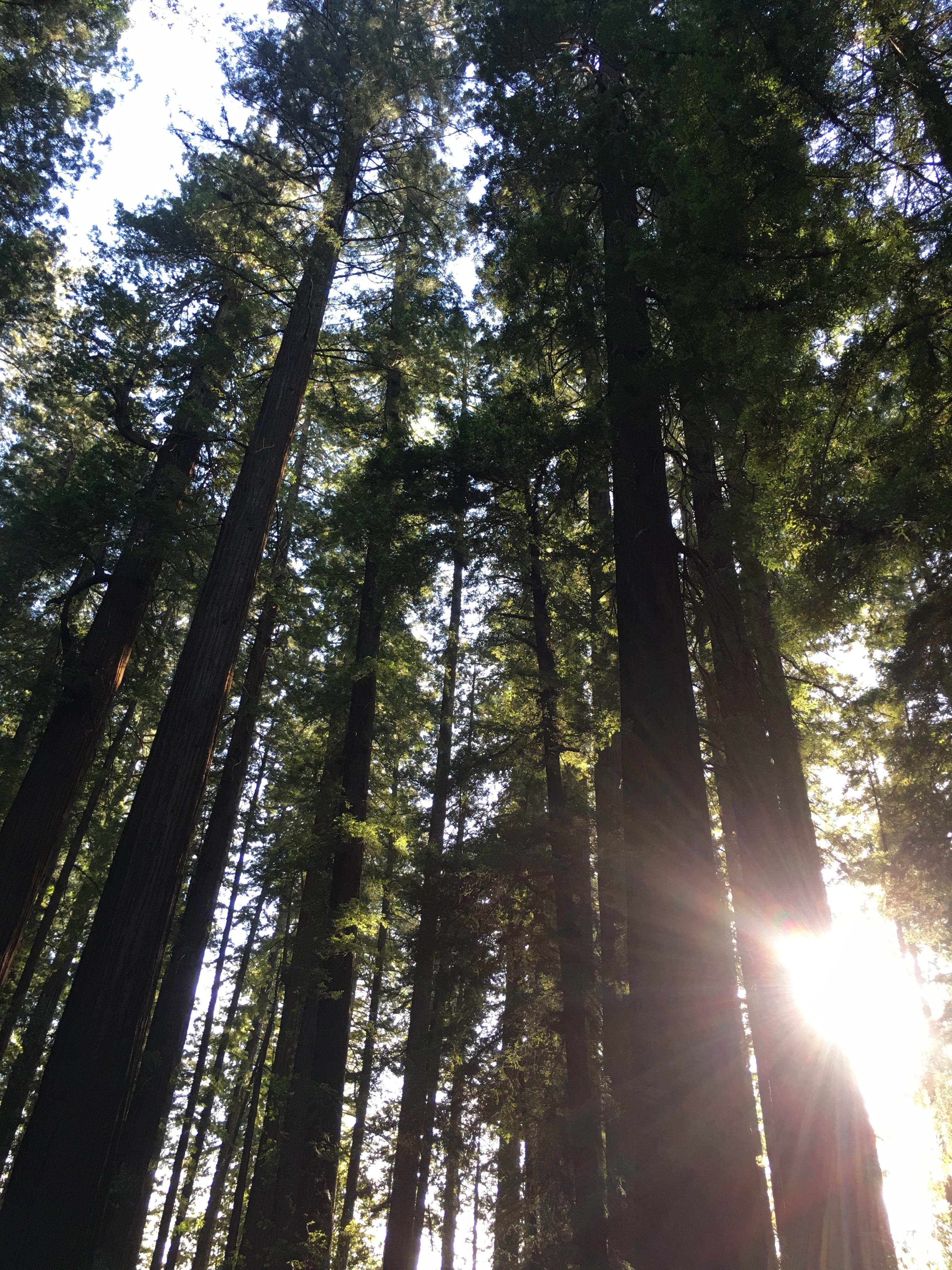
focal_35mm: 29
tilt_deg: +43.1
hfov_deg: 48.2
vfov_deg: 61.7
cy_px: 635
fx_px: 1063
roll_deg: -4.3
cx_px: 476
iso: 25
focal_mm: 4.15
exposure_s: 1/30
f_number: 2.2
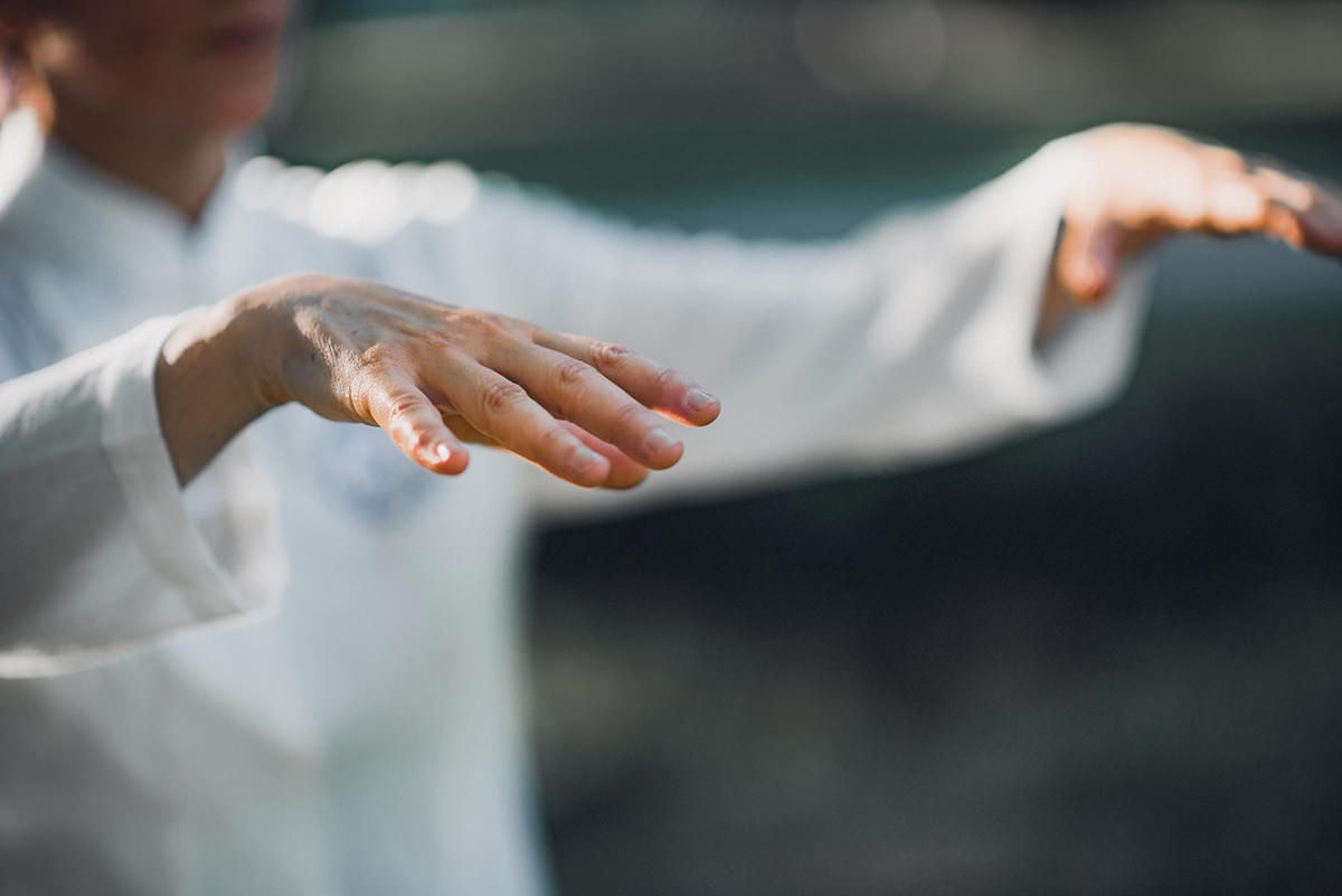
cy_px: 448
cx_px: 671
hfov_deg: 23.9
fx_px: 3170
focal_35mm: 85
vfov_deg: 16.1
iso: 100
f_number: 1.6
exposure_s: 1/160
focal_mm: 85
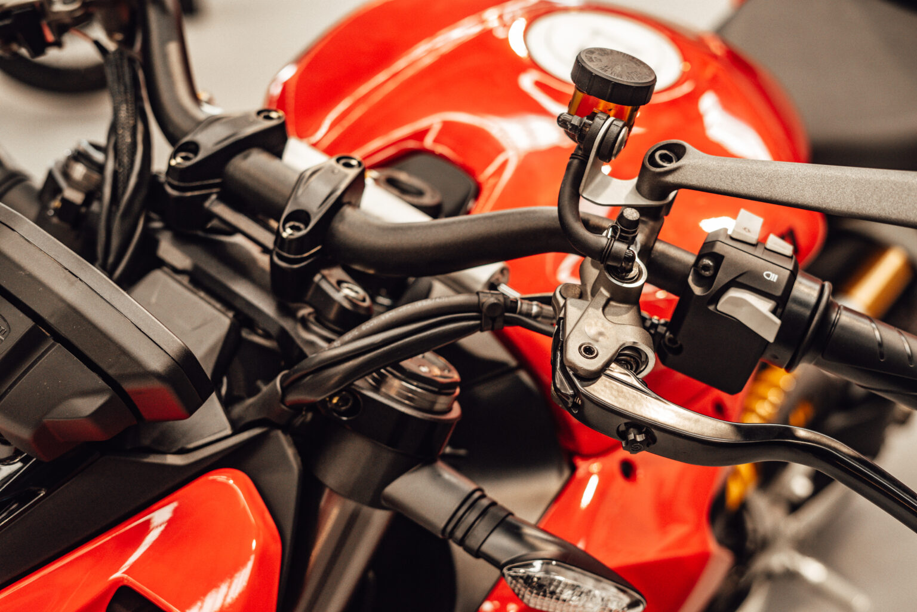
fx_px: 1274
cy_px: 306
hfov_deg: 39.6
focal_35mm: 50
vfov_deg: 27.0
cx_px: 458
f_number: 3.5
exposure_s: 1/30
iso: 500
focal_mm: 50
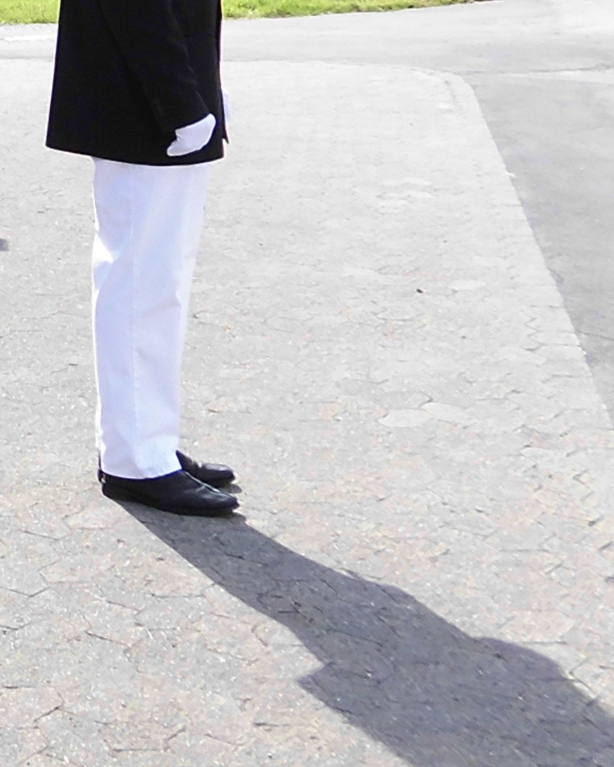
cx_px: -612
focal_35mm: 88
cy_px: 38
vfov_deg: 21.1
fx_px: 1999
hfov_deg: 14.5
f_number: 3.2
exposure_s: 1/250
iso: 64
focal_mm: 4.6
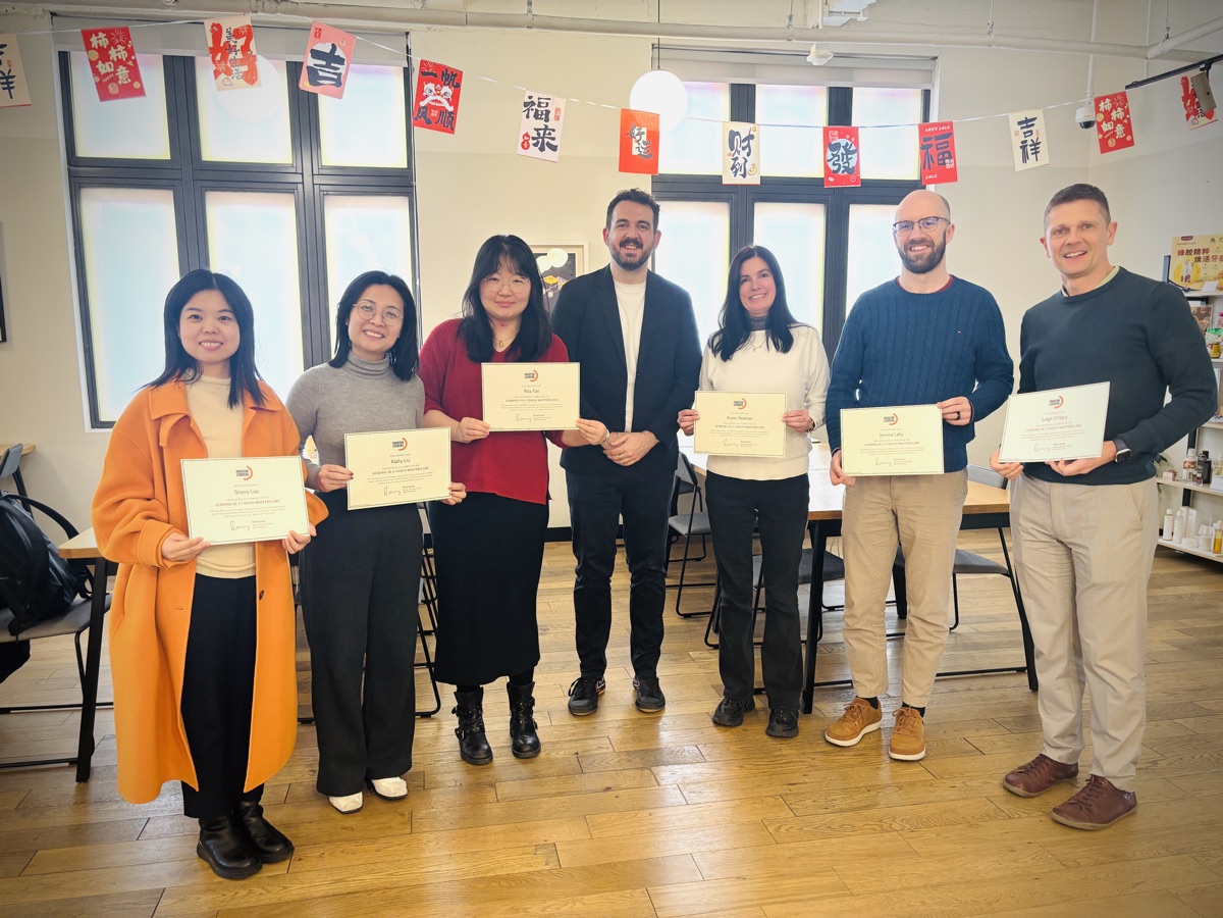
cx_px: 612
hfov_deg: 67.3
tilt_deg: -7.7
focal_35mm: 26
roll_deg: +0.4
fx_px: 919
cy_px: 459
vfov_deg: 53.1
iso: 125
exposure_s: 1/50
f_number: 1.6
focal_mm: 5.96
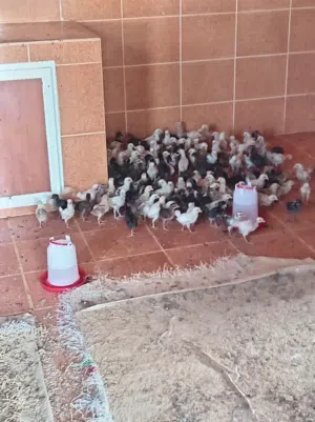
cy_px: 211
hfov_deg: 25.2
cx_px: 158
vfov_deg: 33.3
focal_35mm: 58
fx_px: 705
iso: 1884
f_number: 1.8
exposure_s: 1/16.7
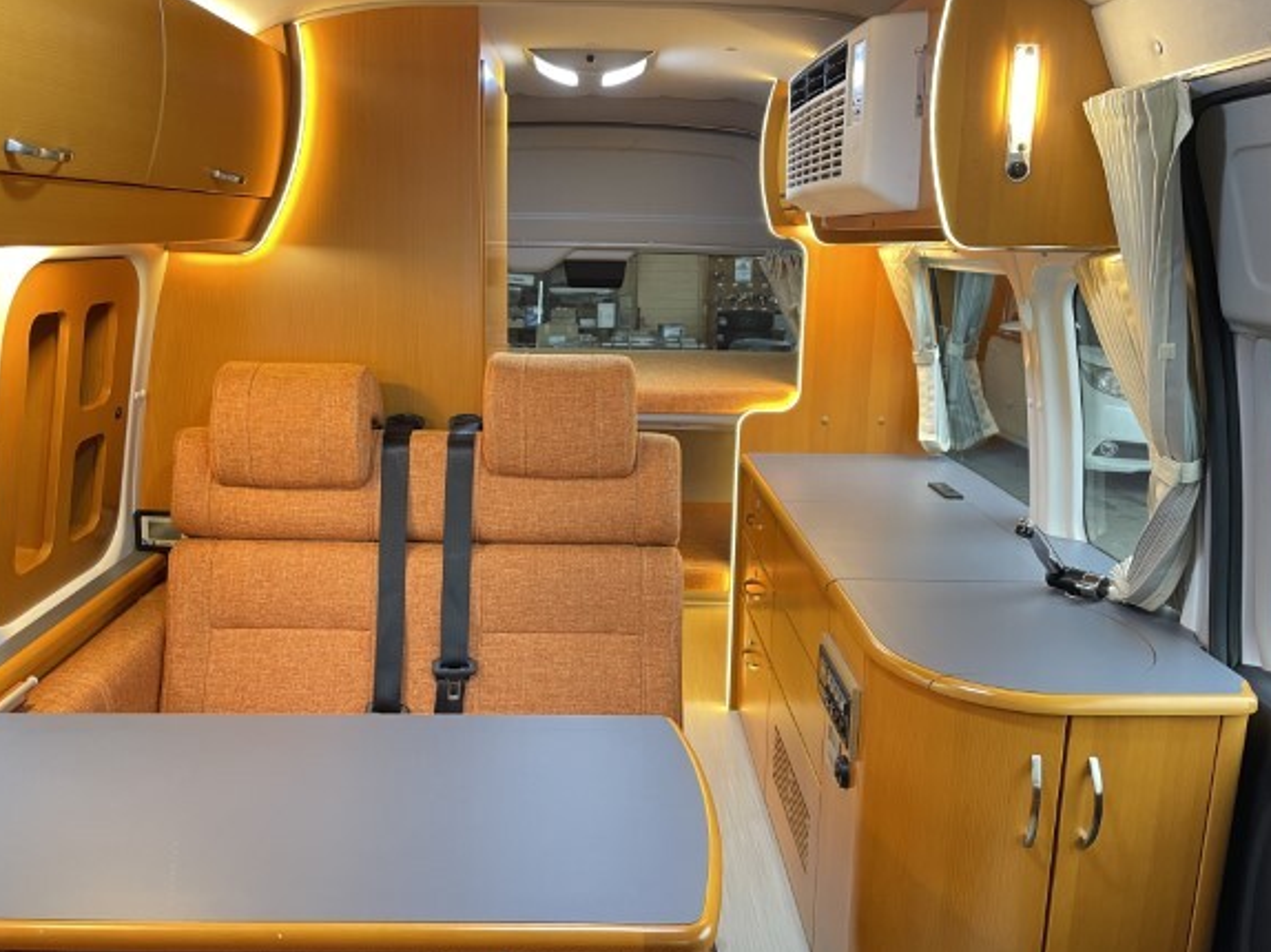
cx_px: 589
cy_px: 485
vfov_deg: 48.2
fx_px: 1064
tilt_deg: -11.4
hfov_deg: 61.6
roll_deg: -0.9
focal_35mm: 29
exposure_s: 1/60
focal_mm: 4.2
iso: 200
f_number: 1.6
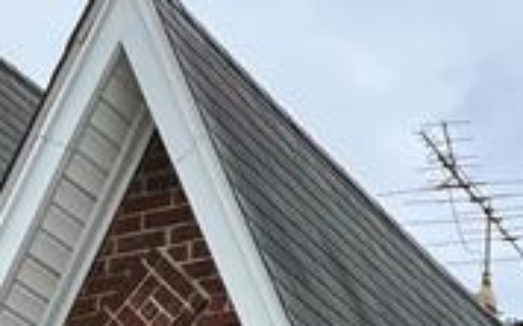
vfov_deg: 8.9
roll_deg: +0.5
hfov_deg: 16.0
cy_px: 981
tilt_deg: +5.5
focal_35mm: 119
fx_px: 1695
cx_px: 799
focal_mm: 5.1
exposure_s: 1/1862
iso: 50
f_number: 1.6
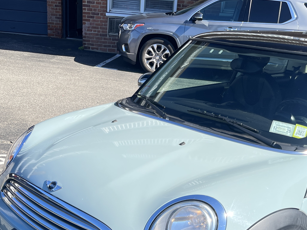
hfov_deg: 37.5
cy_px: 211
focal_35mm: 51
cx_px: 156
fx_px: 452
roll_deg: -3.8
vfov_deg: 27.4
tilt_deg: -24.2
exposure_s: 1/1175
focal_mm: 5.1
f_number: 1.6
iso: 50
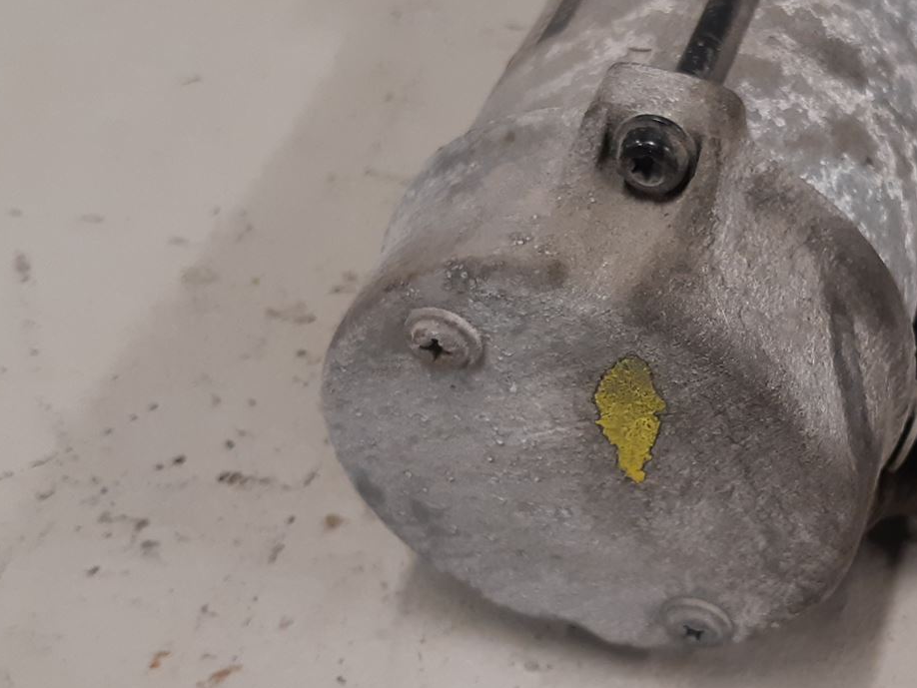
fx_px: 1537
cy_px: 348
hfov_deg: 32.3
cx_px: 739
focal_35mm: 58
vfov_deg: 25.2
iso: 125
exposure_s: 1/50
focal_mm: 3.93
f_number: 1.7
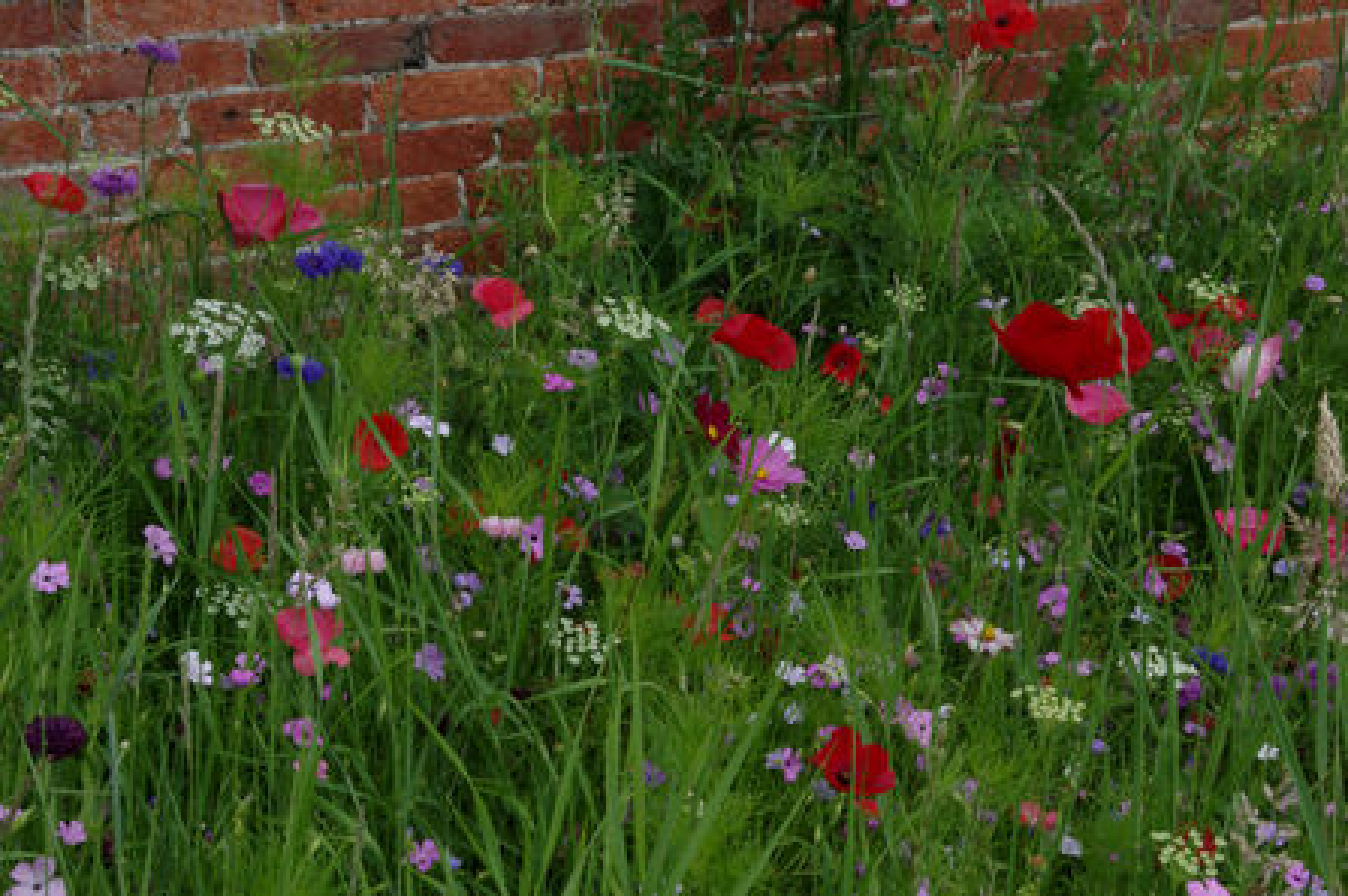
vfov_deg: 18.1
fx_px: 2805
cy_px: 448
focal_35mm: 75
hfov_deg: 27.0
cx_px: 674
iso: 400
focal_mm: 50
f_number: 19
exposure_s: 1/30
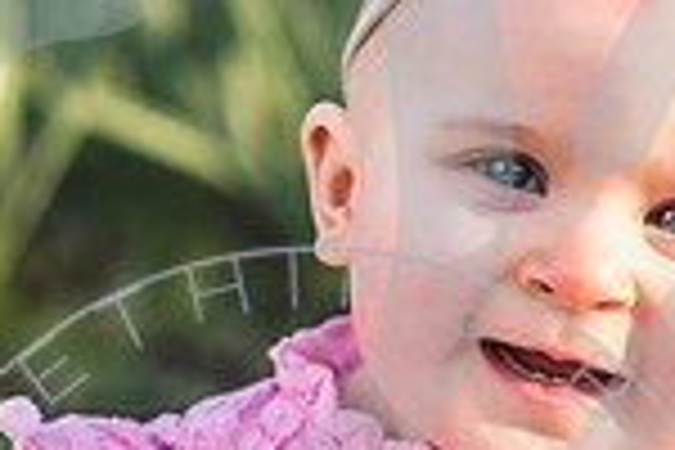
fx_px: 3637
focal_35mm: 194
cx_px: 540
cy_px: 331
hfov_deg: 10.6
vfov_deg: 7.1
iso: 100
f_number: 2.8
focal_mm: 50
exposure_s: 1/200
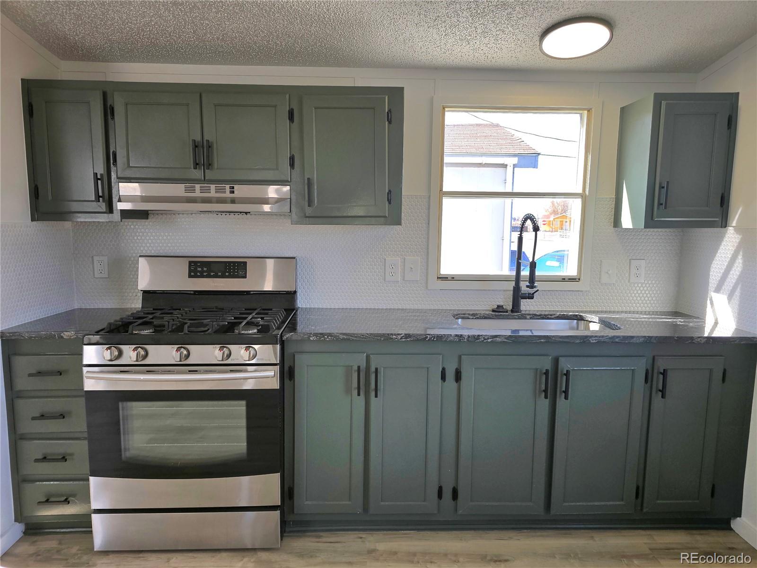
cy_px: 284
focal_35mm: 23
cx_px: 378
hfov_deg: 73.9
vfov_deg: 58.9
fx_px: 503
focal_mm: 6.3
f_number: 1.7
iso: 20
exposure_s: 1/120
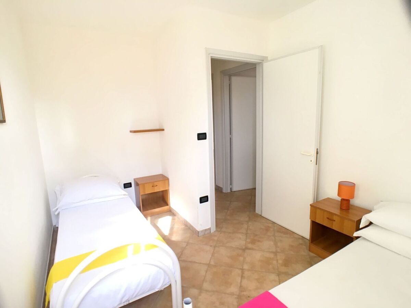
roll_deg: +1.8
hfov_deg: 61.7
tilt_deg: -9.7
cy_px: 154
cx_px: 206
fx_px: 344
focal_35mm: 29
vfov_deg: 48.2
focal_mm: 4.15
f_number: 2.2
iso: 64
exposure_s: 1/33
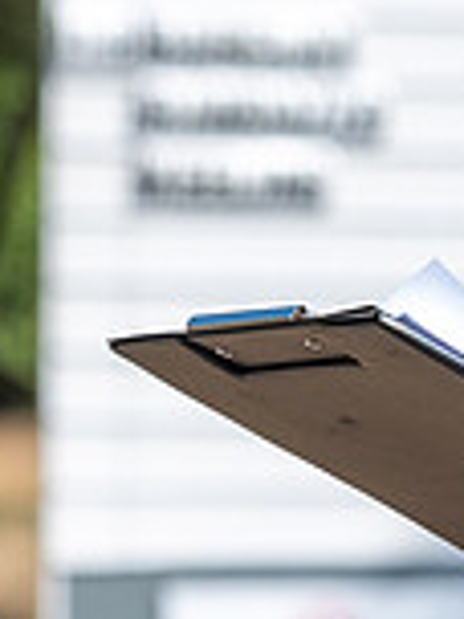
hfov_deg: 2.2
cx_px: 1125
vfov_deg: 3.0
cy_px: 96
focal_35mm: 671
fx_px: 11992
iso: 250
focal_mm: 112
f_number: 5.6
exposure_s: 1/800
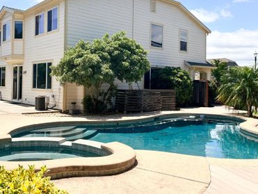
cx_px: 107
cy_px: 78
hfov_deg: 52.3
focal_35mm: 35
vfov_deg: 40.6
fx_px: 261
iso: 50
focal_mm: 5.96
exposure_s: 1/4065
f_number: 1.6
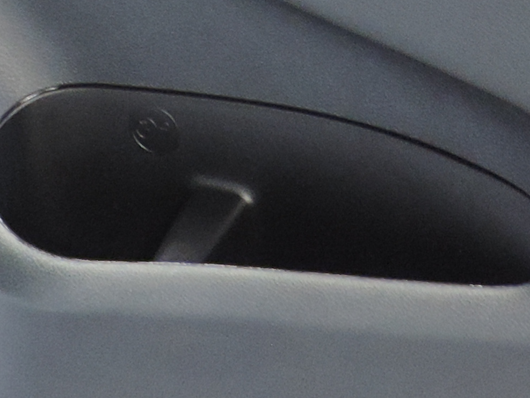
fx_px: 1823
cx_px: 424
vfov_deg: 11.4
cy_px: -358
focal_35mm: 119
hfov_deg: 16.4
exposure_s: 1/13
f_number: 3
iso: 400
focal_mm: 4.3
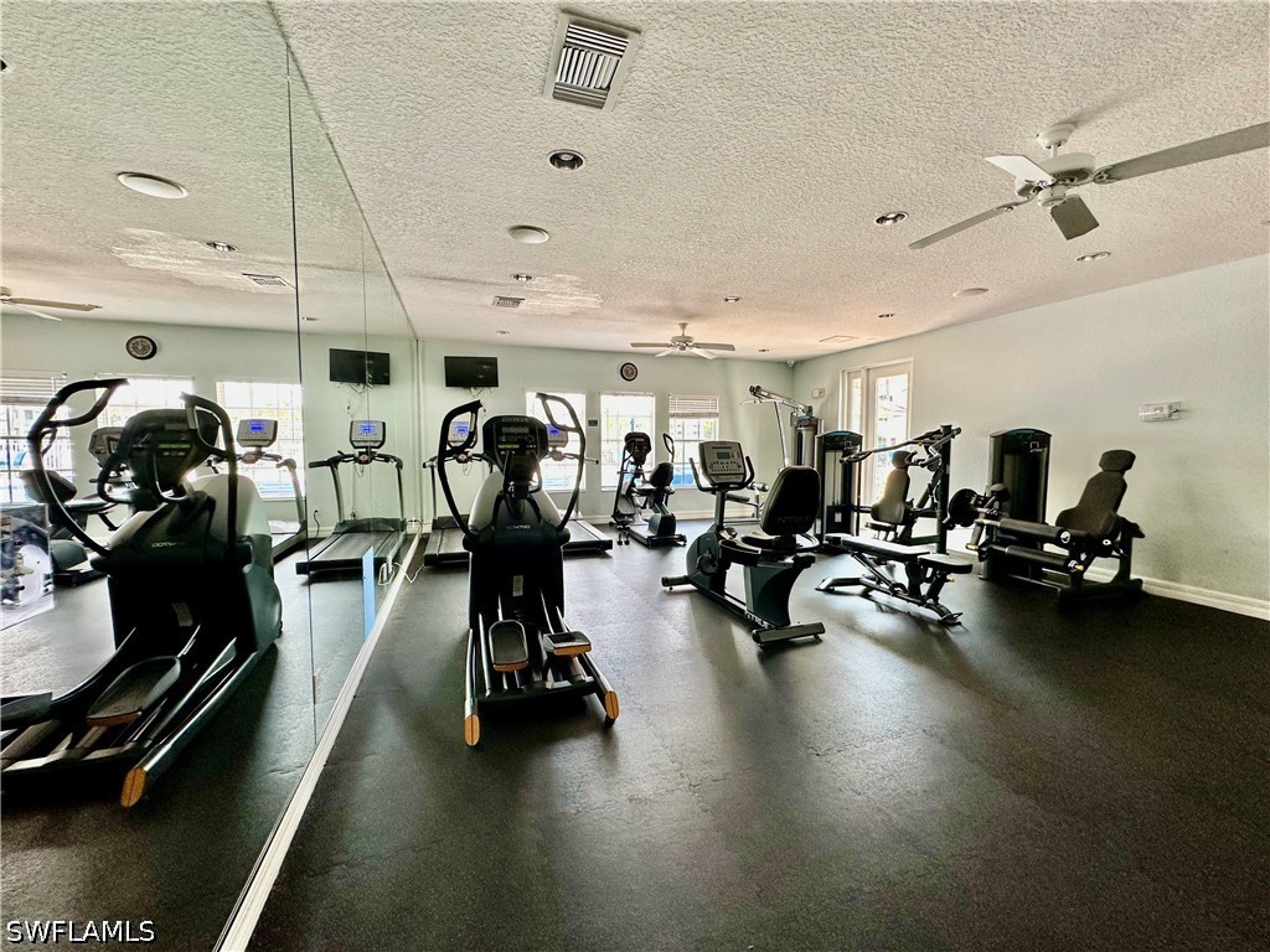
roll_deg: -0.1
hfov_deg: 102.1
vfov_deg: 85.7
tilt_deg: -3.9
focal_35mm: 14
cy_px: 476
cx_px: 635
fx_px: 514
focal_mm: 2.22
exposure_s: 1/99
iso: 160
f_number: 2.2
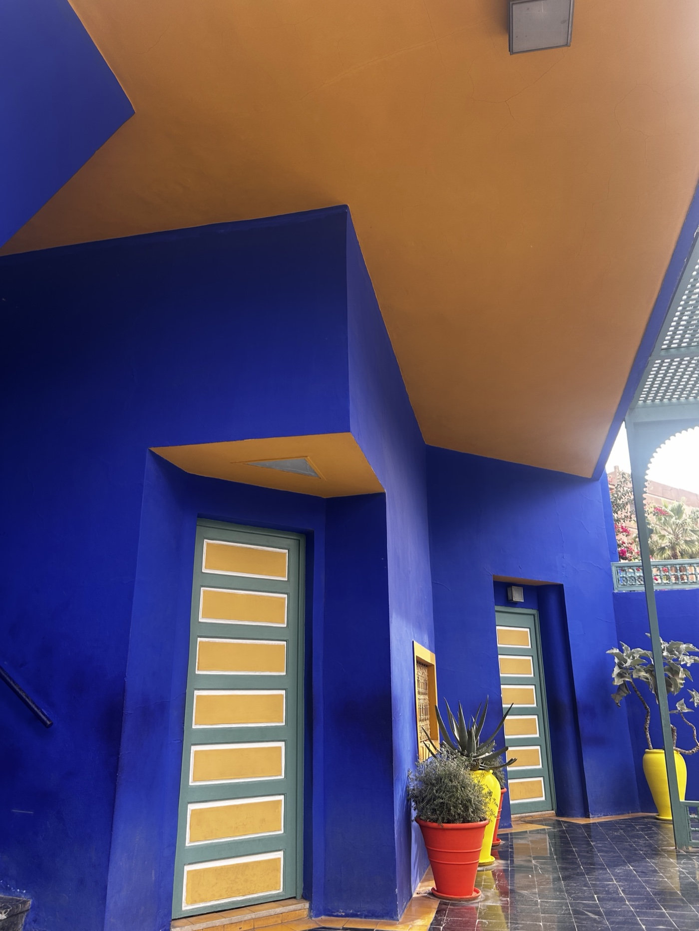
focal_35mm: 26
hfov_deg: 53.1
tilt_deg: +18.4
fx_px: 700
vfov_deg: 67.3
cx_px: 350
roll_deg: -0.5
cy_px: 466
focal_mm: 5.7
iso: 32
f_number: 1.5
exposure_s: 1/143
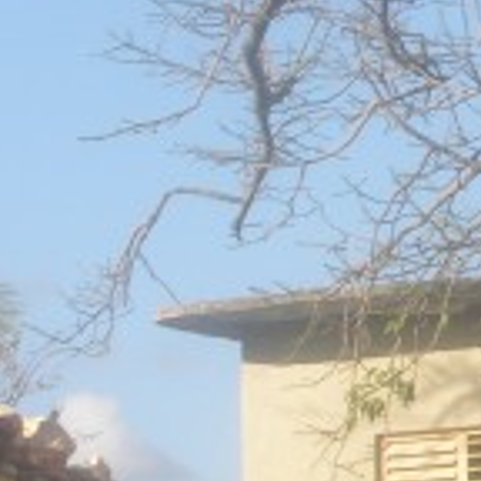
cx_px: 852
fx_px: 5770
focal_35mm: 367
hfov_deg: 4.7
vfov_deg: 4.8
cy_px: 170
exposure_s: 1/184
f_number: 5.4
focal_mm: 19.9
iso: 50
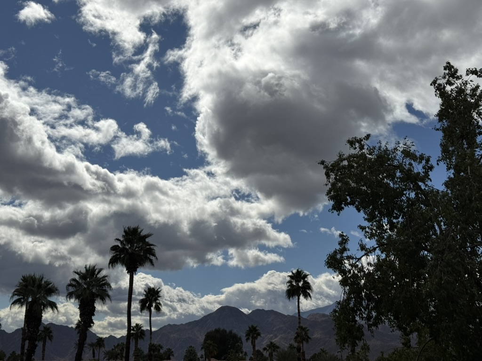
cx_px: 241
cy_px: 180
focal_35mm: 48
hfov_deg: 39.7
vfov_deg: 30.3
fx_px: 668
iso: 64
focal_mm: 6.76
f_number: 1.78
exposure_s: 1/20000
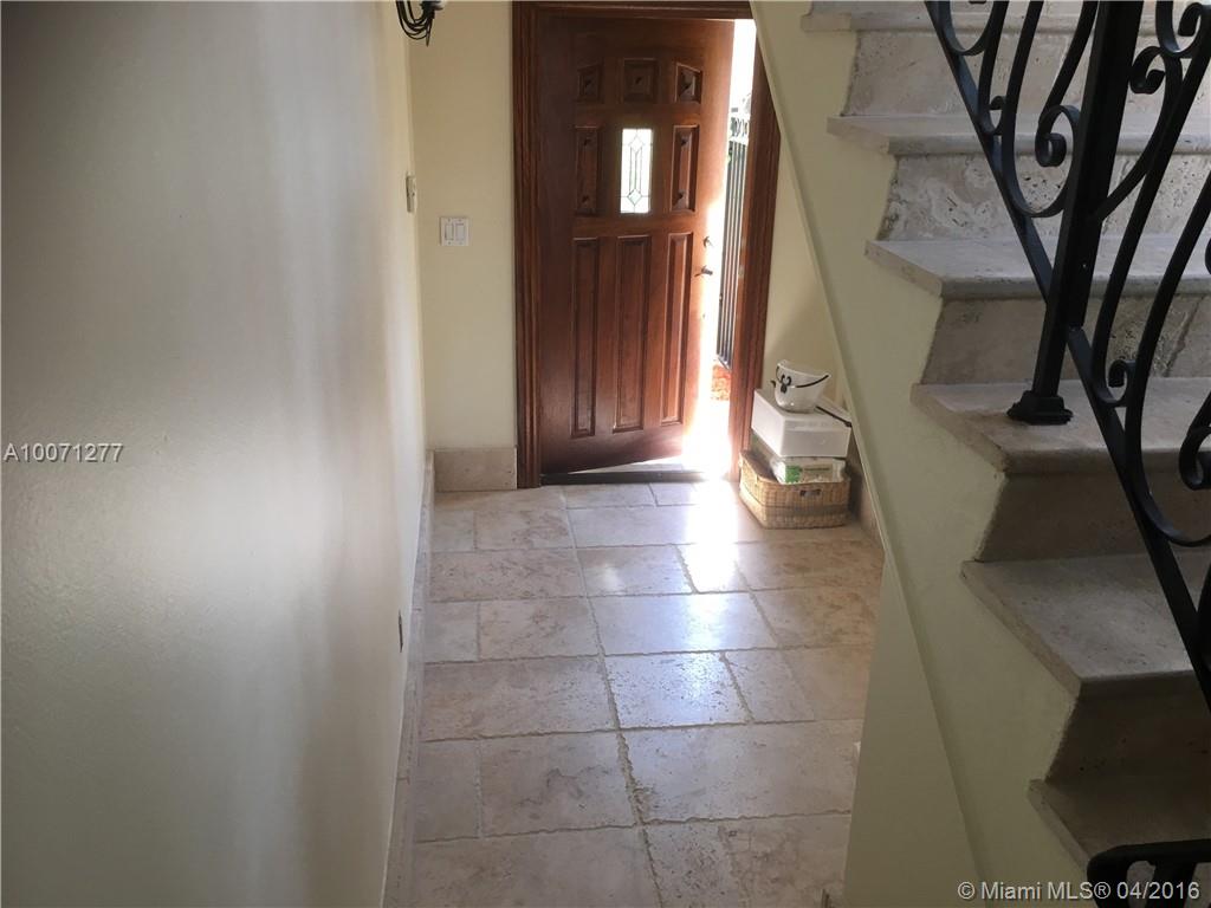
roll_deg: -0.6
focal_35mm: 29
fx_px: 1015
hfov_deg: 61.7
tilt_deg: -21.3
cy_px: 454
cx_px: 606
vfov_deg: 48.2
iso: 32
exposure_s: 1/30
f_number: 2.2
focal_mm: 4.15
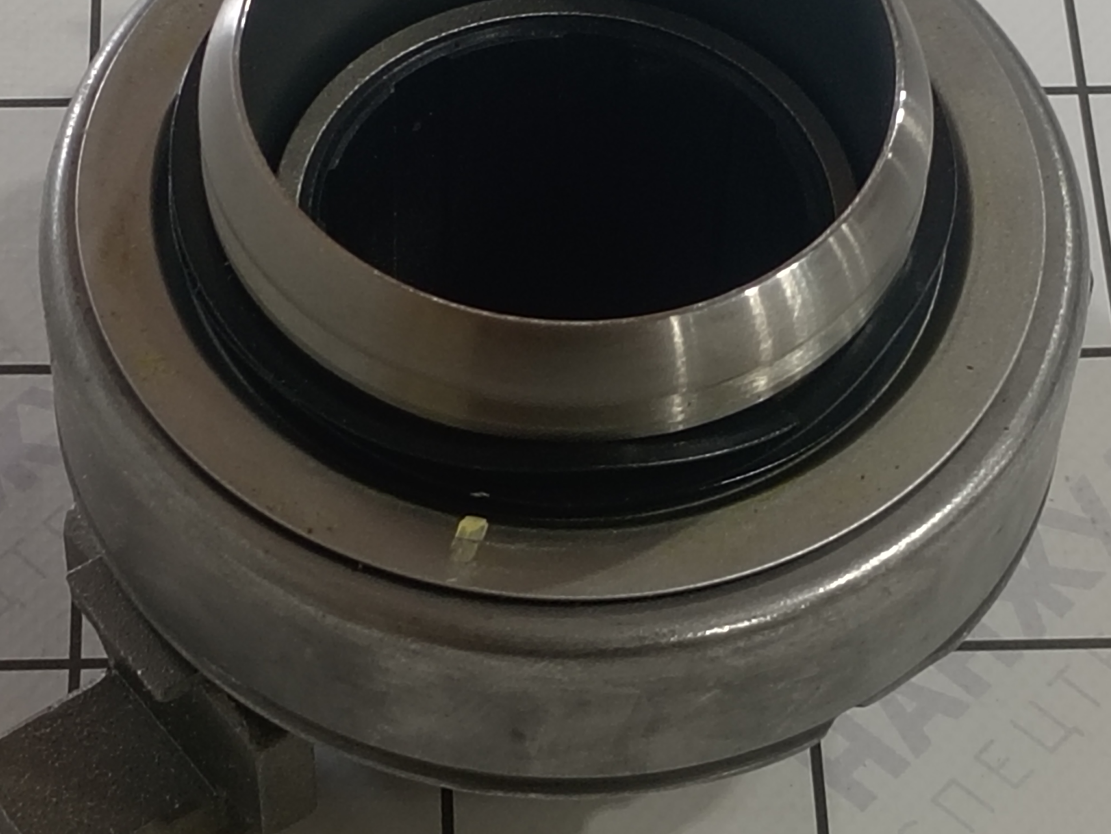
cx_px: 554
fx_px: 4012
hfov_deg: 15.8
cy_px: 377
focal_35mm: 125
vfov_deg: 11.9
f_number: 1.9
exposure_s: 1/100
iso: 336
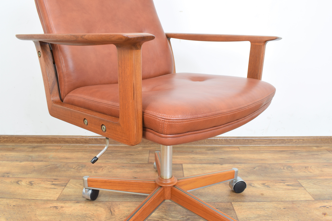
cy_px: 110
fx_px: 277
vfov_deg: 43.6
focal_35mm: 30
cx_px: 166
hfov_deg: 61.9
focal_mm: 20
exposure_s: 5
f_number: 22
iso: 100
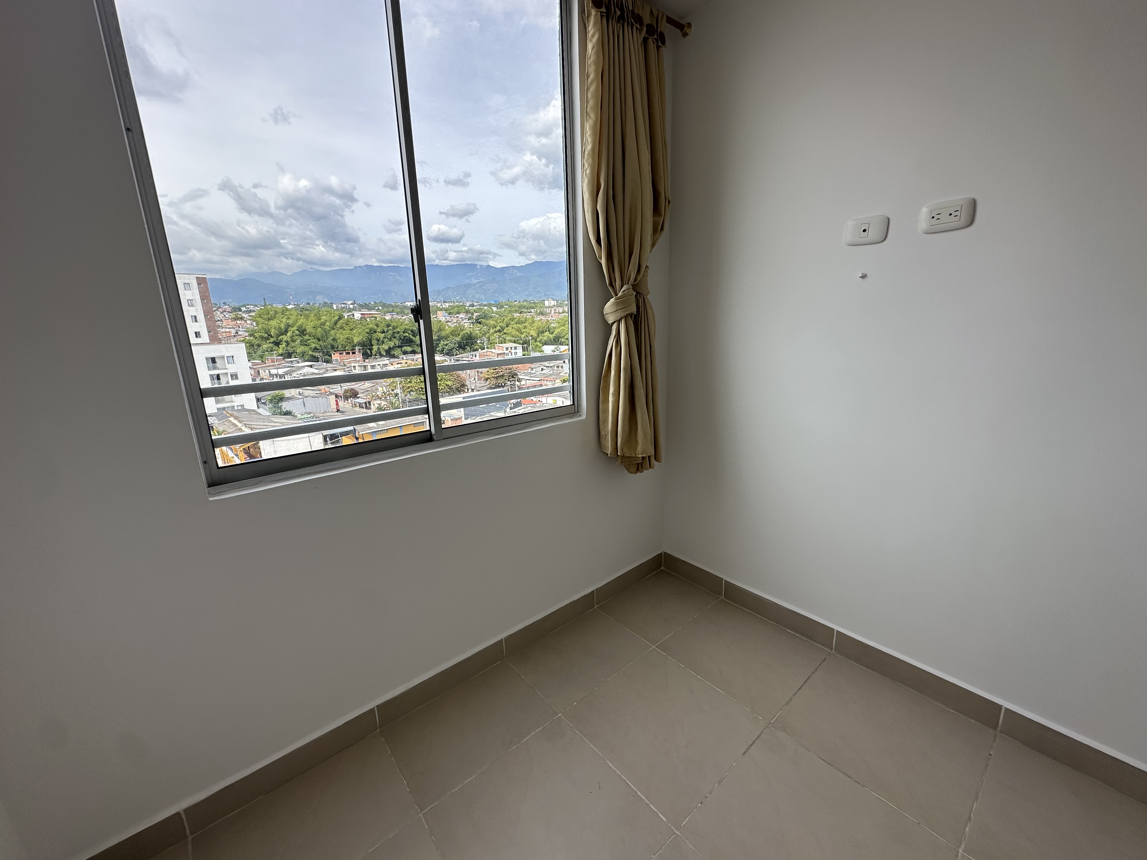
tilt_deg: -13.1
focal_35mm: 14
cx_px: 574
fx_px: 464
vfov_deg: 85.7
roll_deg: +2.1
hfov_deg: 102.1
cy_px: 430
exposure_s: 1/673
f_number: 2.2
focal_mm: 2.22
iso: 40
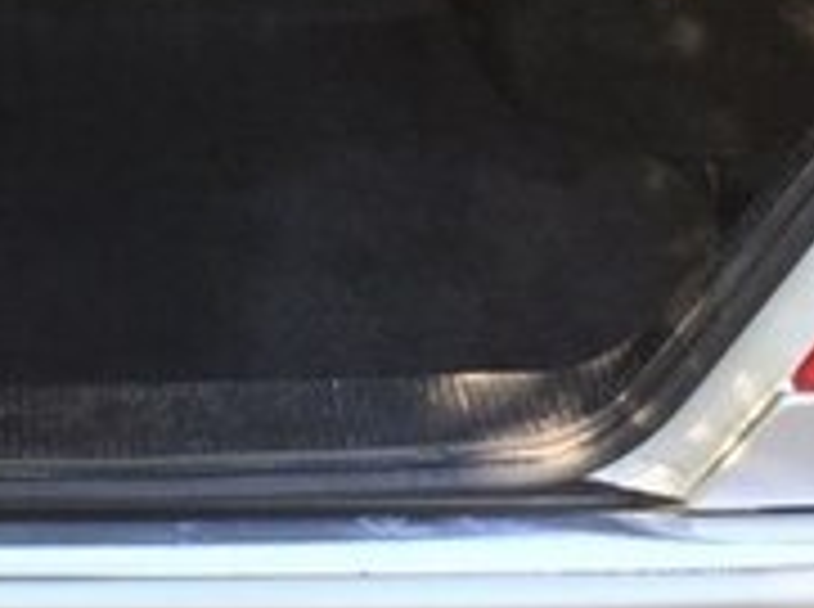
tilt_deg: -22.6
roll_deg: +0.2
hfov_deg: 18.0
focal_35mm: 106
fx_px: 2488
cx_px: -40
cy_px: -173
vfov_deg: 13.4
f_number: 2.2
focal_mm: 4.15
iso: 40
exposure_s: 1/50
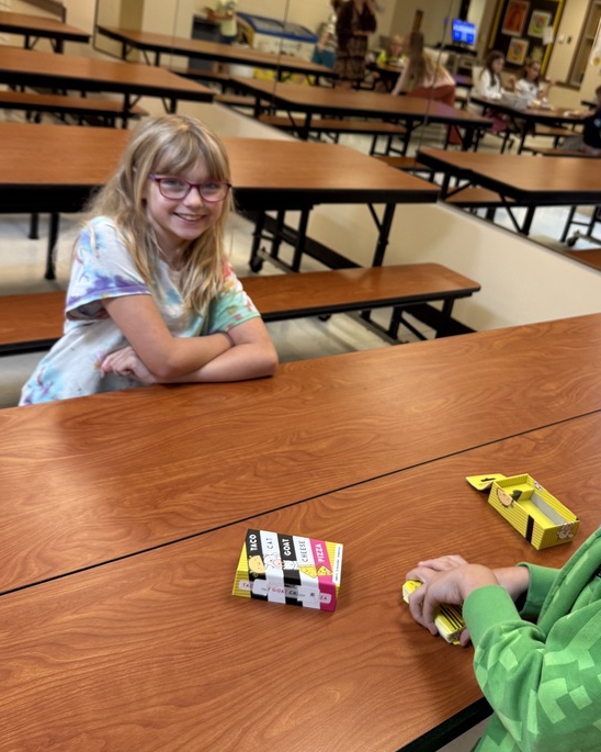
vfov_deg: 51.1
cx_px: 388
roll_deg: -14.5
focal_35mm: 35
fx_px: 778
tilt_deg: -19.3
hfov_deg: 41.8
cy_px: 293
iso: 200
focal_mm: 6.76
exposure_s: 1/60
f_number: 1.78
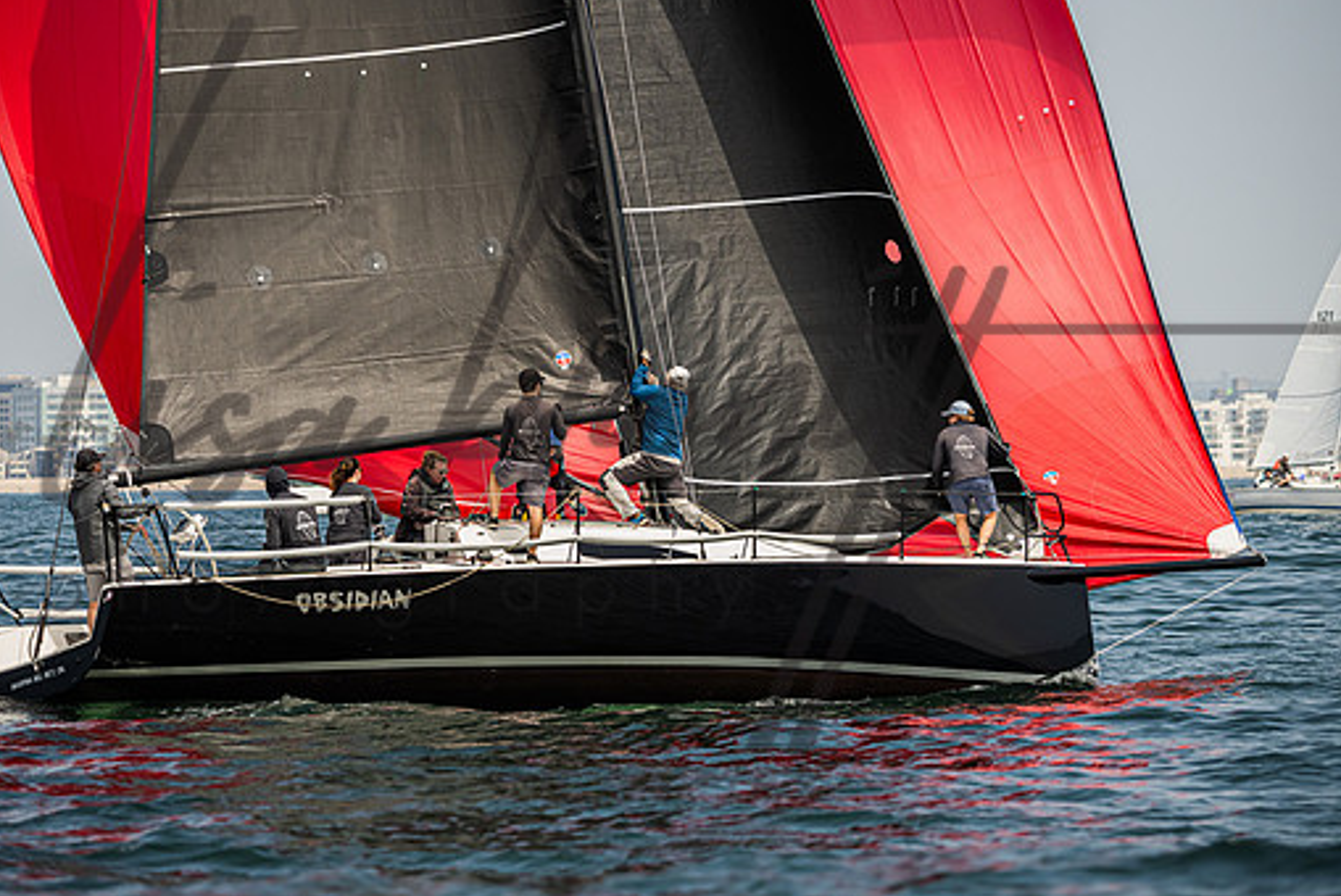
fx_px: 8386
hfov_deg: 9.1
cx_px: 630
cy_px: 391
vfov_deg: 6.1
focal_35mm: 225
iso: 640
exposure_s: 1/4000
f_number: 5
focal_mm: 195
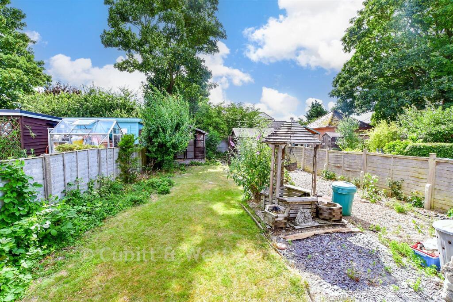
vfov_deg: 77.3
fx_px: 189
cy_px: 151
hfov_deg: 100.4
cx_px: 226
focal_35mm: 15
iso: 320
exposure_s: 1/200
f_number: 8
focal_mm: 10
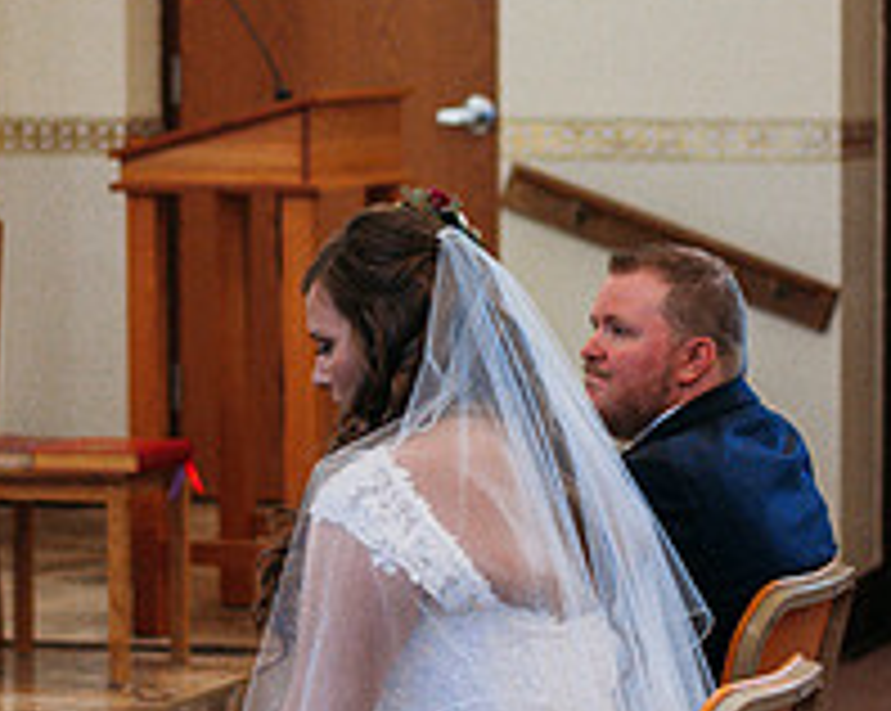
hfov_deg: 12.1
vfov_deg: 9.6
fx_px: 4215
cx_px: 356
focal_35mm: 160
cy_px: 189
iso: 640
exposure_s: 1/800
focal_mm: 50
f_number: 1.8
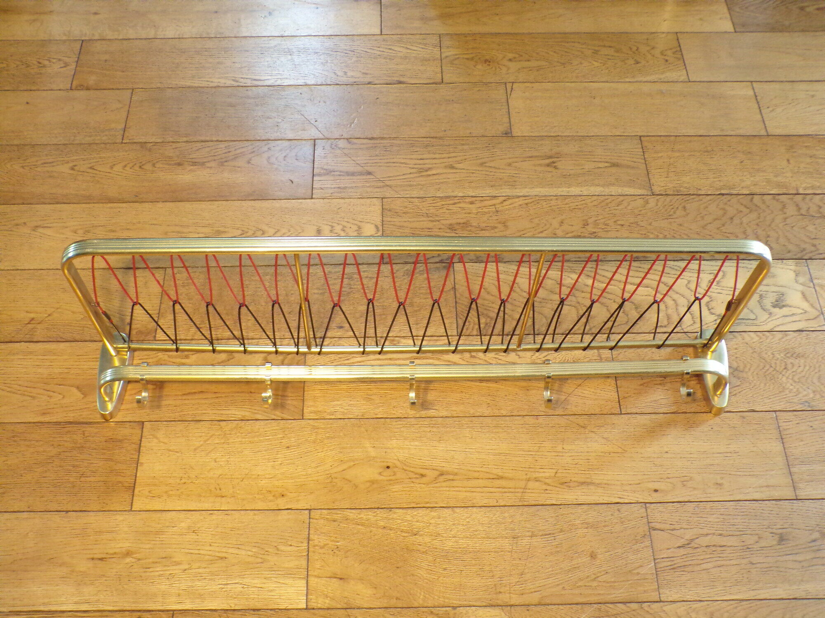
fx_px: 882
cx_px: 412
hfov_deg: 50.1
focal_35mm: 37
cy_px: 309
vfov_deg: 38.7
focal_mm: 6.6
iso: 400
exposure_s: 1/12
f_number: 3.3
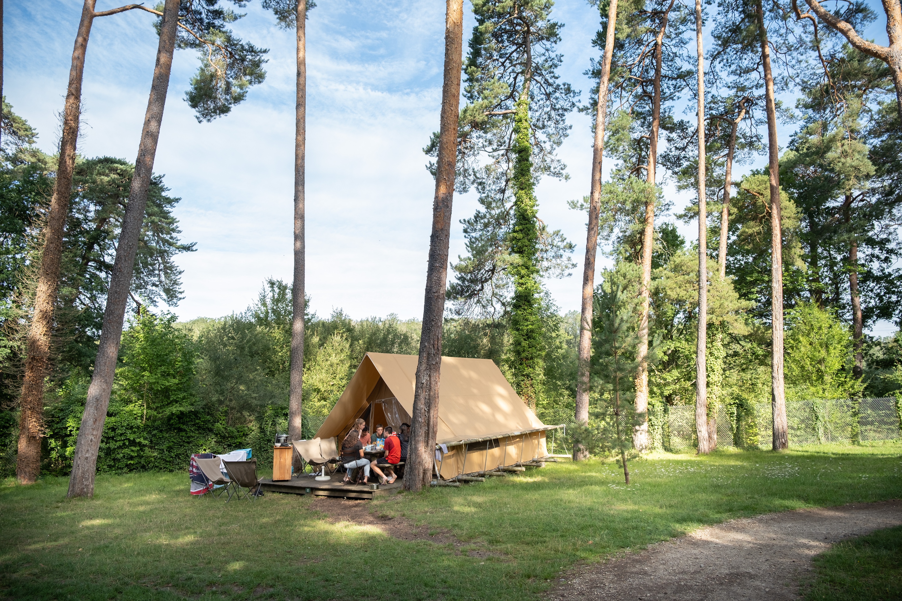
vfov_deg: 53.1
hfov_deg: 73.7
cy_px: 300
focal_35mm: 24
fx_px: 601
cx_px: 451
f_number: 4
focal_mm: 16
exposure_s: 1/250
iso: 160
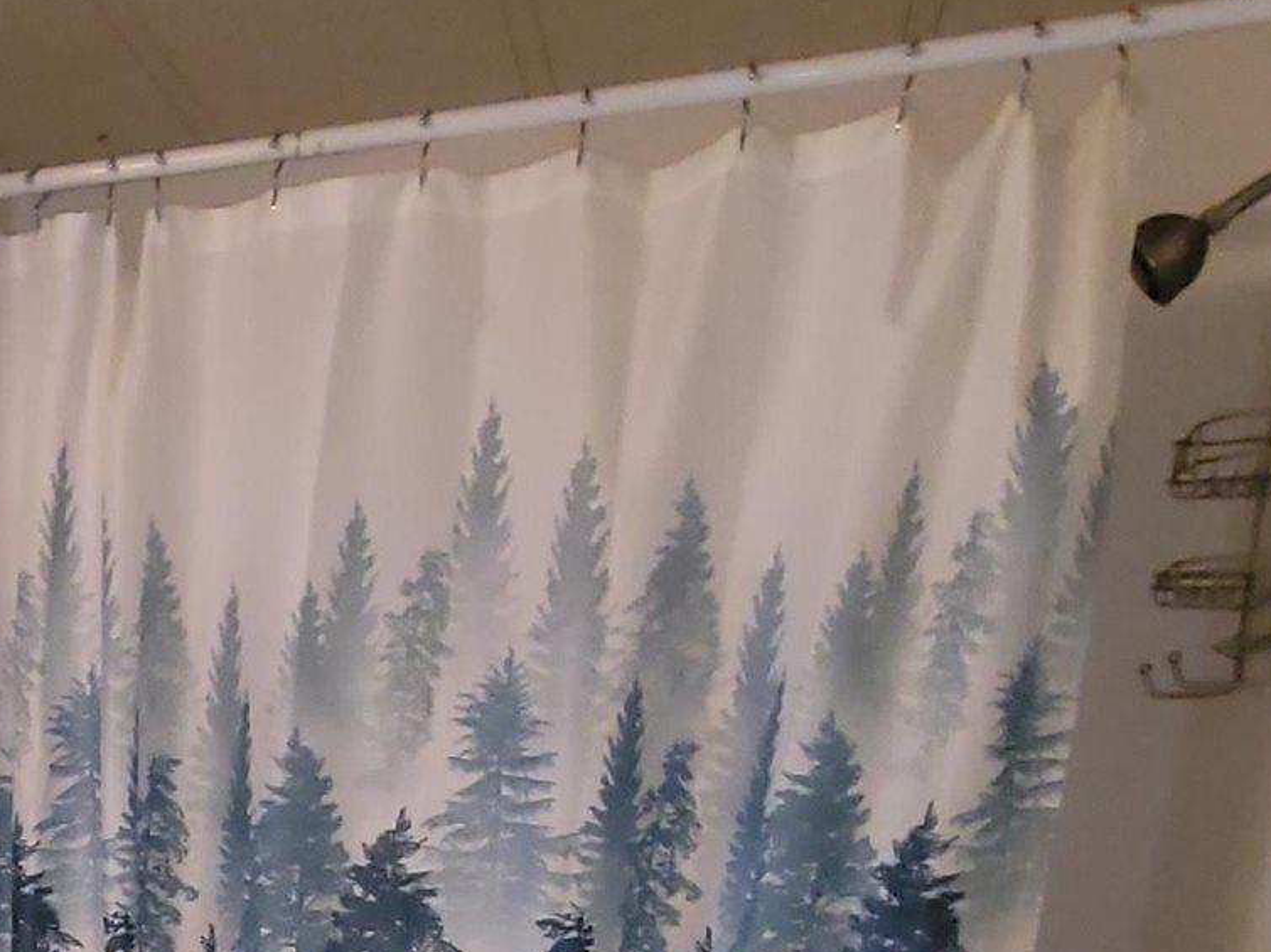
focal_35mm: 53
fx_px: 1945
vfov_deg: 22.0
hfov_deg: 28.1
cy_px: 1488
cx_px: -485
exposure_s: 1/60
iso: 250
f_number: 2.2
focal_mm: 2.2
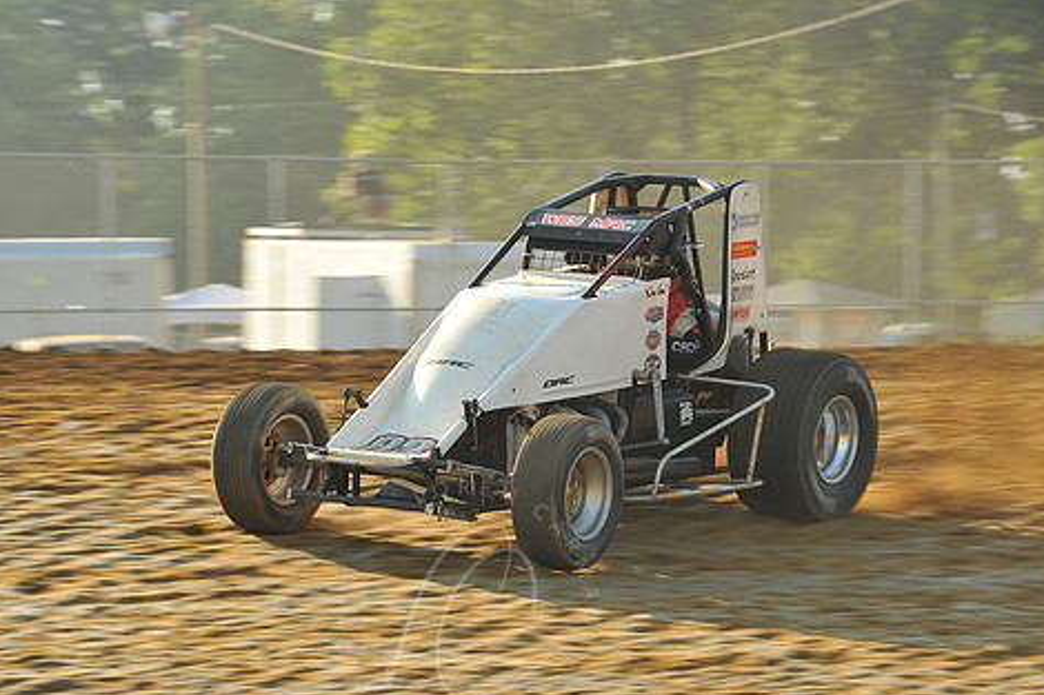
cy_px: 409
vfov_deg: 6.4
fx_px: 6261
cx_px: 464
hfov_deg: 9.5
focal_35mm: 216
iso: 400
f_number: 9
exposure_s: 1/320
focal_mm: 175
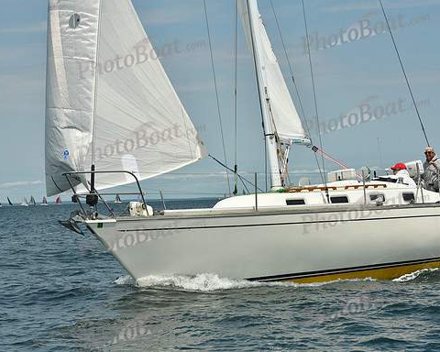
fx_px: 1328
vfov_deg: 15.1
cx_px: 254
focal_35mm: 102
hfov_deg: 18.8
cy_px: 176
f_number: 11
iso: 320
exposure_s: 1/1000
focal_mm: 90
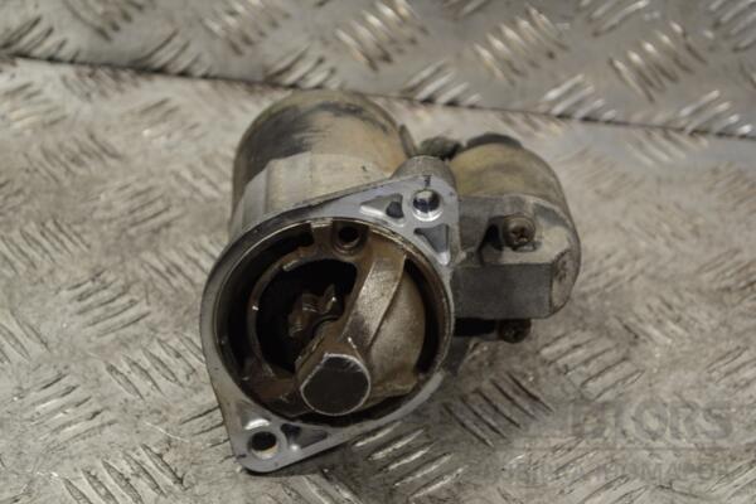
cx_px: 378
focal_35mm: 82
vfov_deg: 16.6
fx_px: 1732
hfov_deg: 24.6
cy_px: 252
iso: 280
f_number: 5.6
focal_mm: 55
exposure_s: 1/30
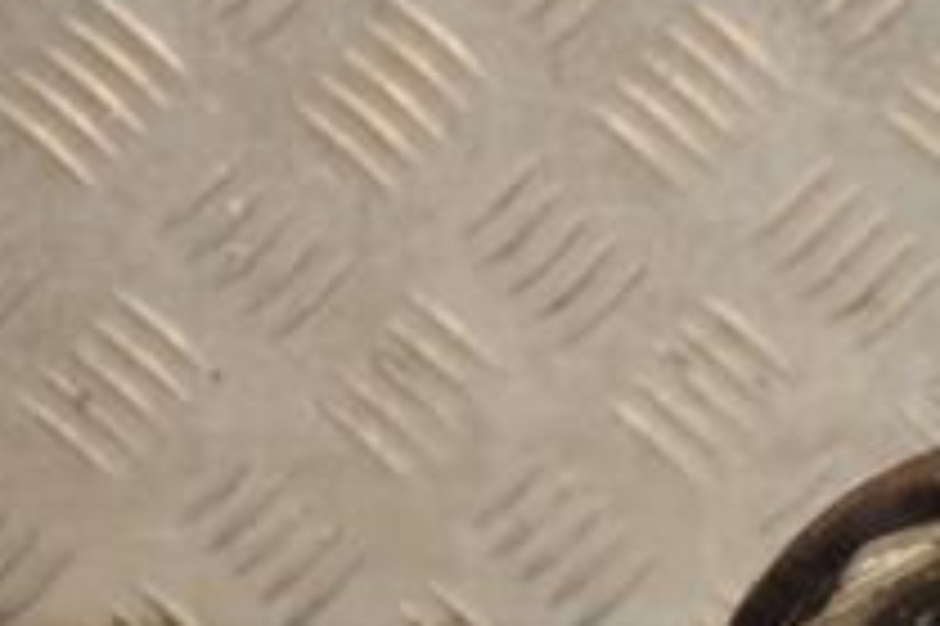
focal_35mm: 267
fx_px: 6966
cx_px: 1318
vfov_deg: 5.1
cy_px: 689
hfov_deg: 7.6
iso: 800
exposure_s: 1/200
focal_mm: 62
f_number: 5.3
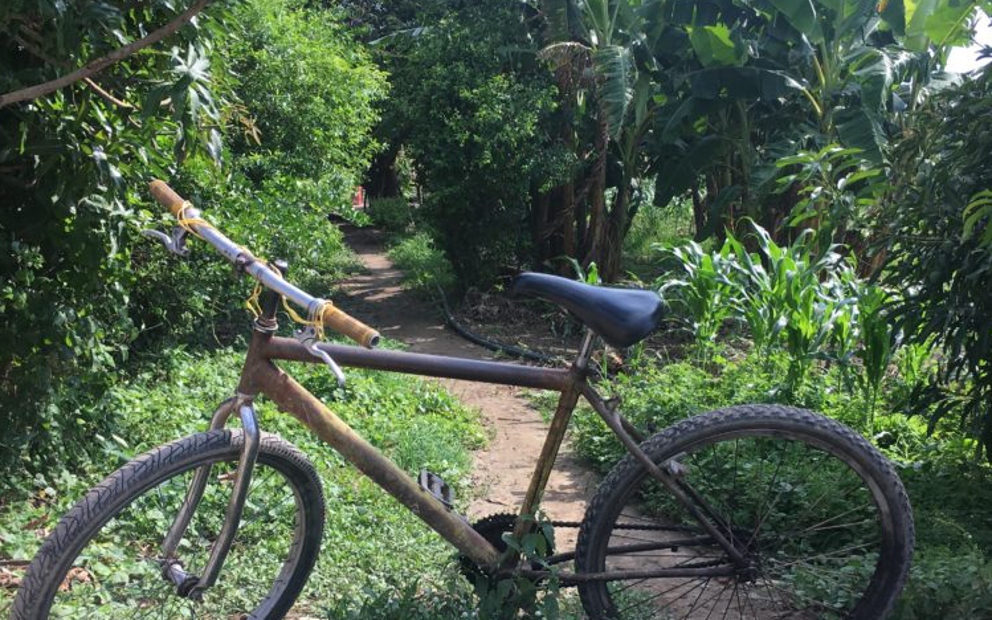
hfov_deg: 47.2
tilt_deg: -9.7
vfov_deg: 30.4
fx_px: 1135
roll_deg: -1.9
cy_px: 376
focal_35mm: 42
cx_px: 501
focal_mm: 4.15
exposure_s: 1/668
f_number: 2.2
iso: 25
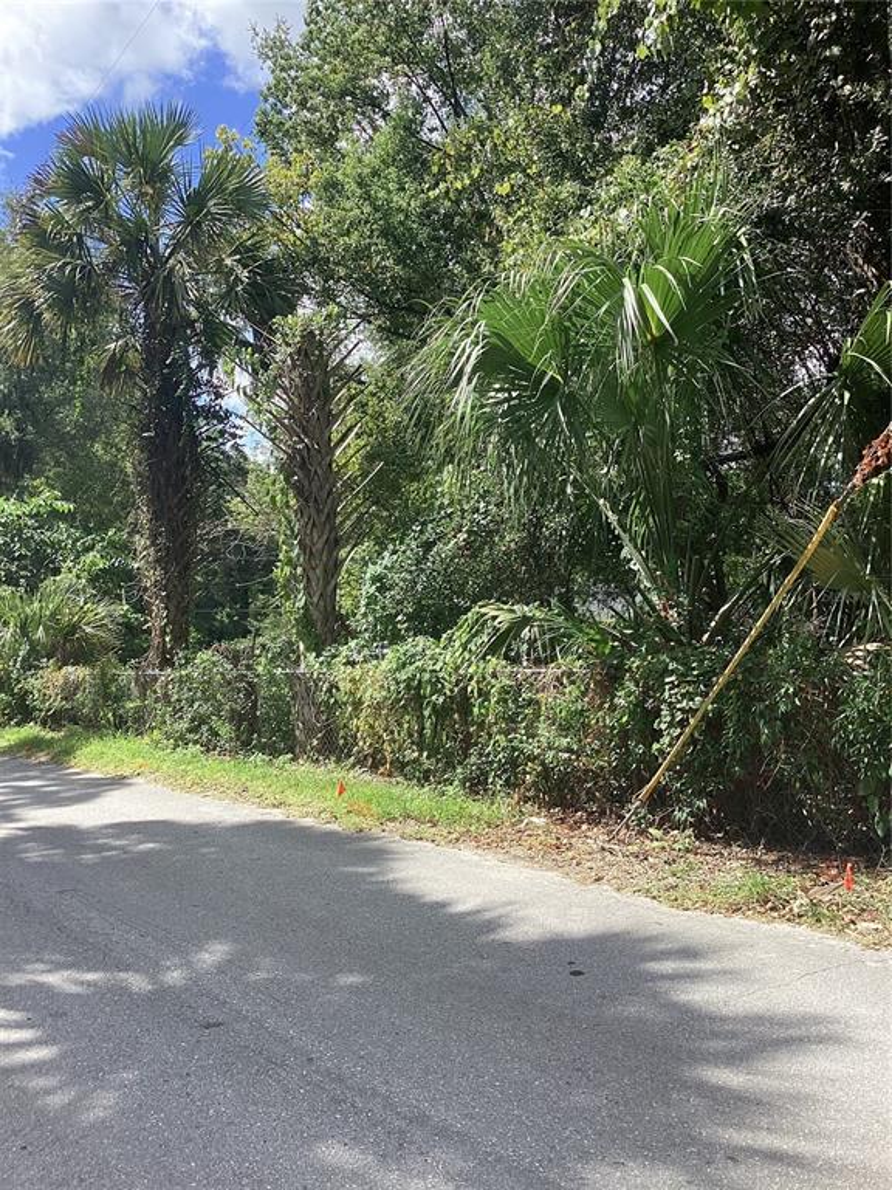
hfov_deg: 45.4
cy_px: 595
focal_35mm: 31
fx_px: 1065
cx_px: 446
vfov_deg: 58.4
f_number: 2.4
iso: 25
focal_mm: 3.3
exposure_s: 1/554
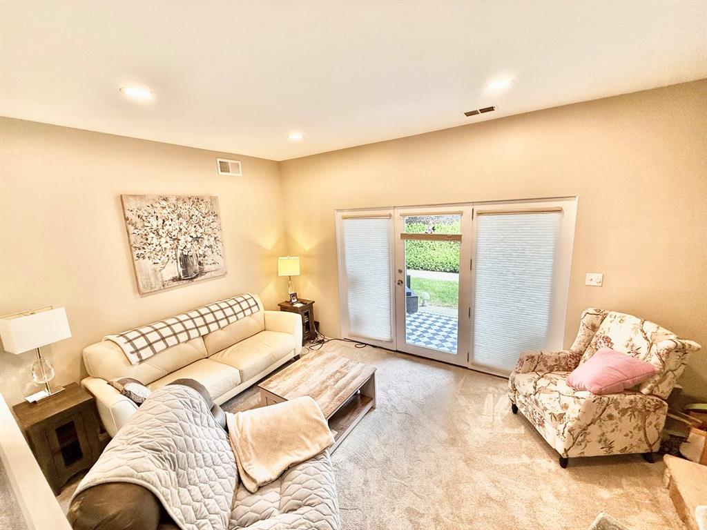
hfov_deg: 102.1
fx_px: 286
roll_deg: +2.7
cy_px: 265
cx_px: 354
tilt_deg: -11.1
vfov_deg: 85.7
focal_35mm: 14
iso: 100
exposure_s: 1/120
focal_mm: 2.22
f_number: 2.2
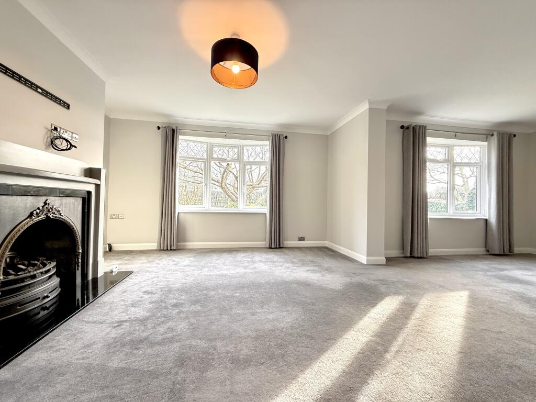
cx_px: 268
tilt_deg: +0.1
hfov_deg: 102.1
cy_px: 201
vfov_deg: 85.7
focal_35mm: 14
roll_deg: -1.2
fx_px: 217
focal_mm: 2.22
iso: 250
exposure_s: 1/100
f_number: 2.2
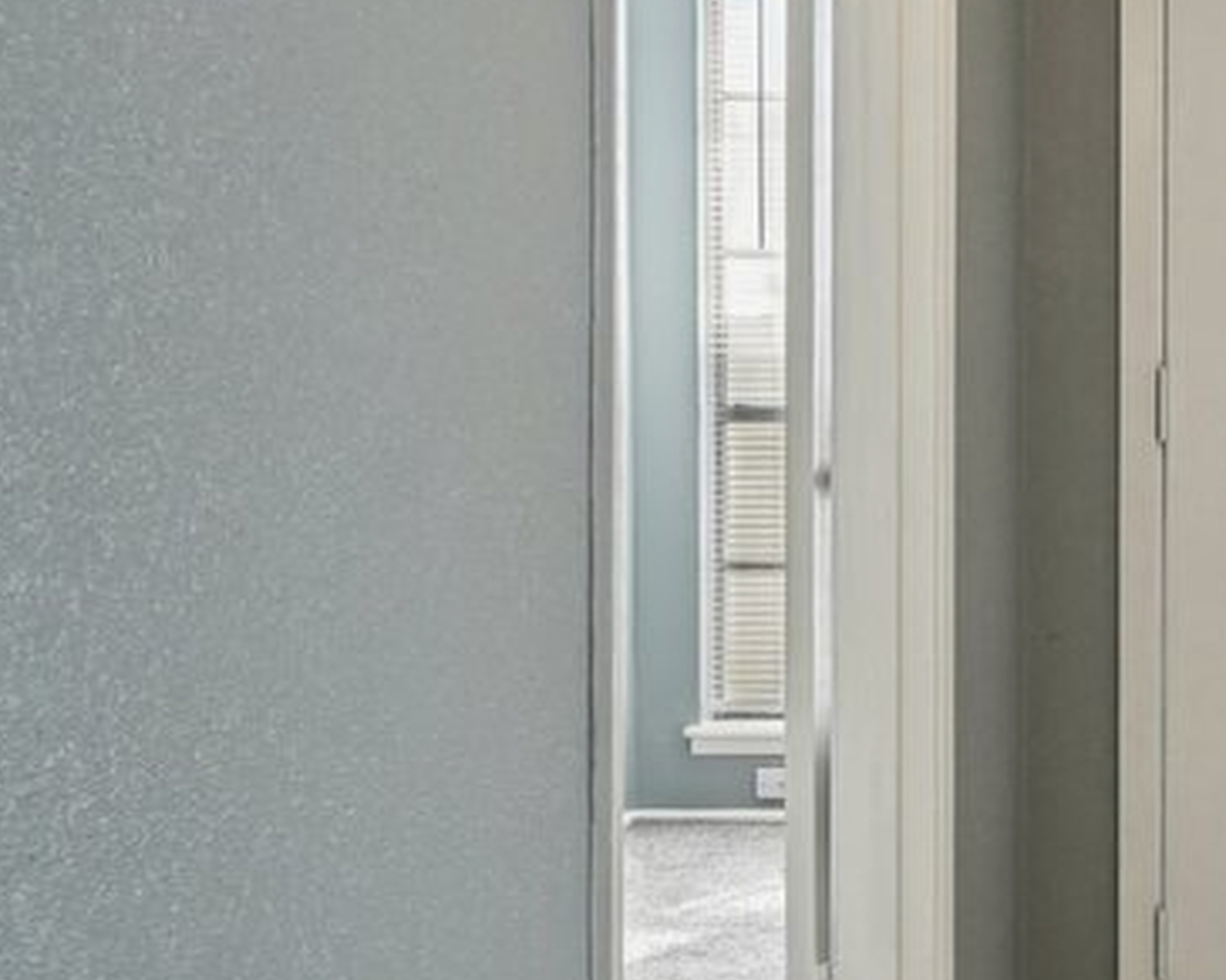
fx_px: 2576
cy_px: 317
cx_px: 1519
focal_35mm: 71
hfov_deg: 24.0
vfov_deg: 21.5
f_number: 8
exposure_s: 1/20
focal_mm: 17
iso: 400
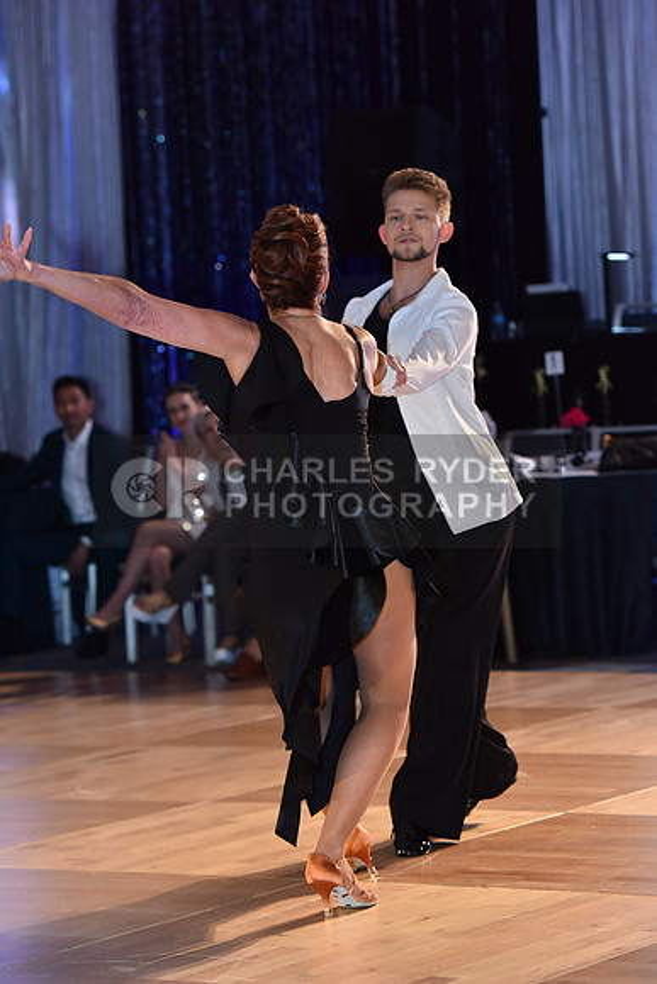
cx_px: 328
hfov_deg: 11.0
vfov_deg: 16.4
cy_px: 492
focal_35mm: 125
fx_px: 3420
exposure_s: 1/320
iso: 2000
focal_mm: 125
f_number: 4.5
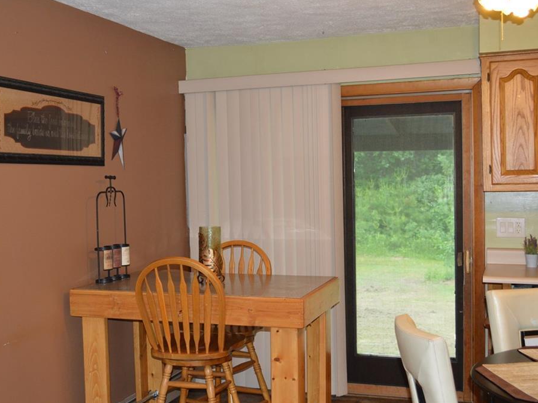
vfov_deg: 31.5
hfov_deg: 41.2
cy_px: 202
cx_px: 242
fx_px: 715
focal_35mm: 46
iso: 1100
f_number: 4.5
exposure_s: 1/60
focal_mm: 28
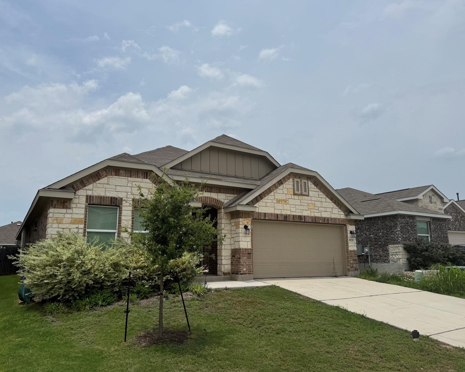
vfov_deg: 54.9
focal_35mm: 26
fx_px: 358
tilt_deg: +13.1
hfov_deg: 66.0
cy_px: 189
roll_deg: +1.5
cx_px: 233
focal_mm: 6.76
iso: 80
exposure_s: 1/12346
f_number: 1.78
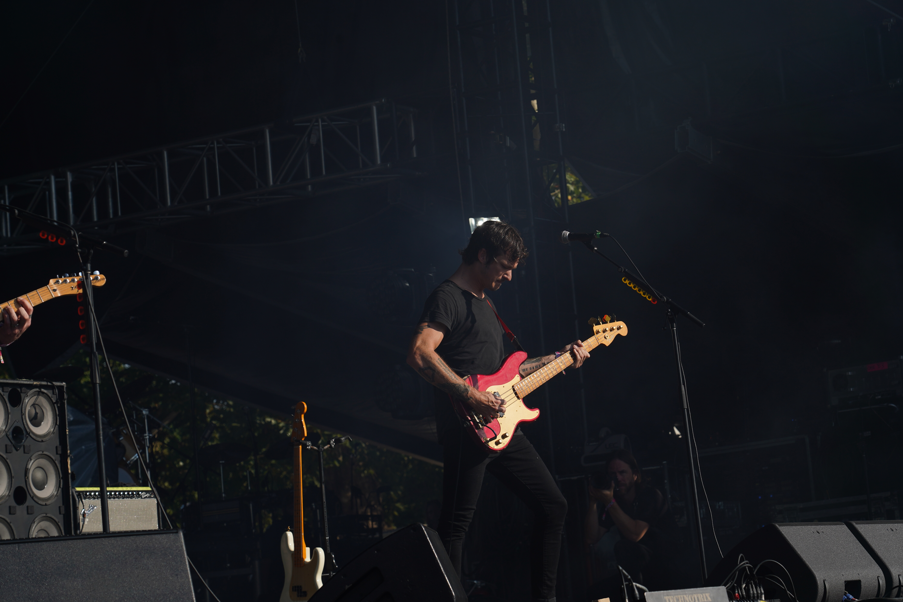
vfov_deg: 13.0
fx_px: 2634
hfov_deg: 19.5
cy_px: 301
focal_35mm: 105
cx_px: 452
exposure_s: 1/500
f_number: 8
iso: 100
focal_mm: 105
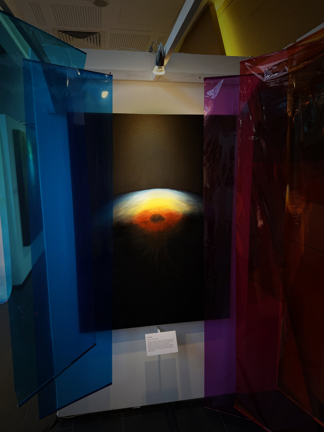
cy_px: 216
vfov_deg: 71.6
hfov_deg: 56.8
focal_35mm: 24
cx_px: 162
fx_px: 299
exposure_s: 1/100
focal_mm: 6.8
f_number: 1.8
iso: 100
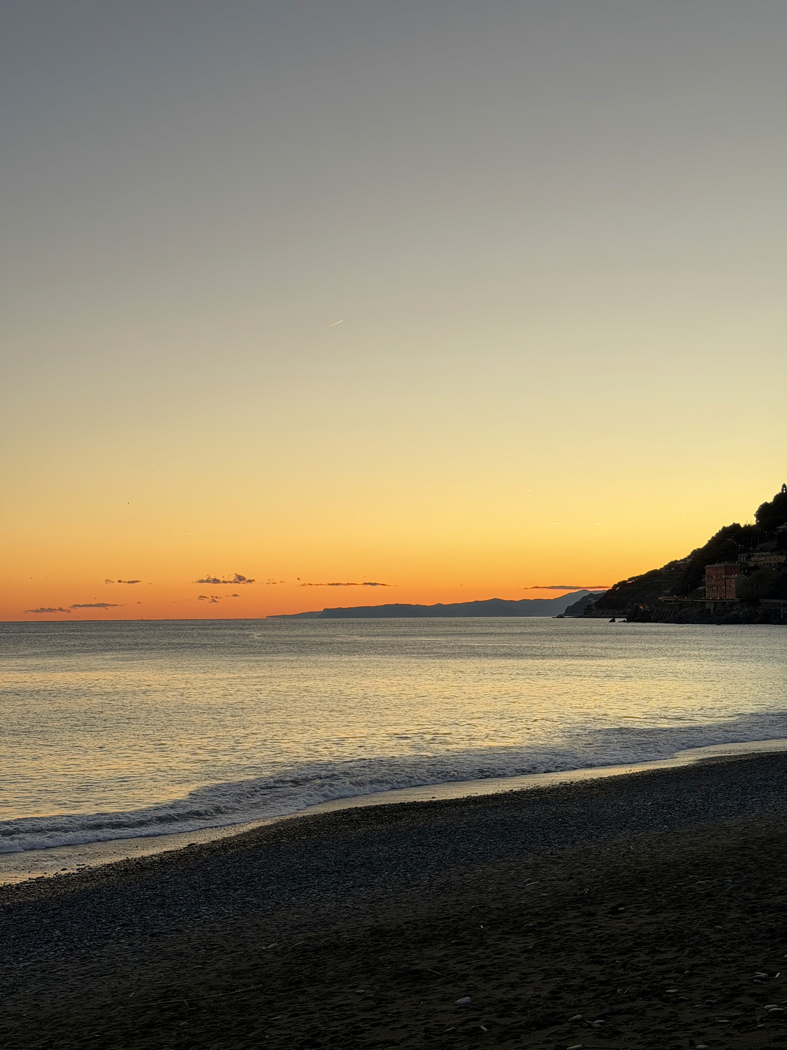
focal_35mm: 48
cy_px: 525
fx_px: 1455
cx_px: 394
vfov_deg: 39.7
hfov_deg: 30.3
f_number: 1.78
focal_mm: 6.76
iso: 64
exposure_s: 1/179
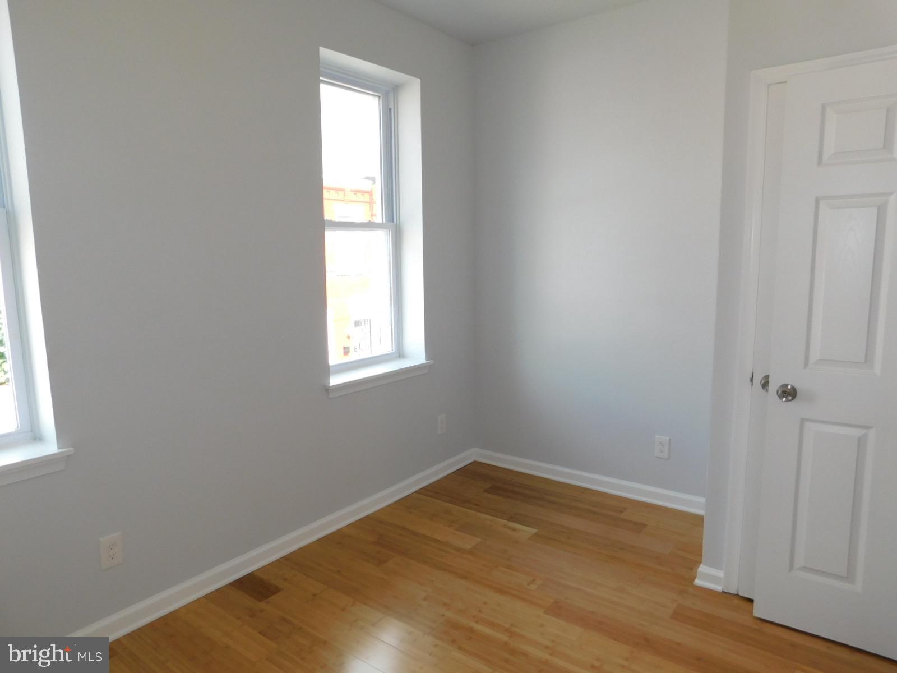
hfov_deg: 73.9
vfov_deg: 58.9
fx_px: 596
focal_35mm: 23
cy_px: 336
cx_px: 448
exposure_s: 1/125
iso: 125
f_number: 3
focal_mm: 4
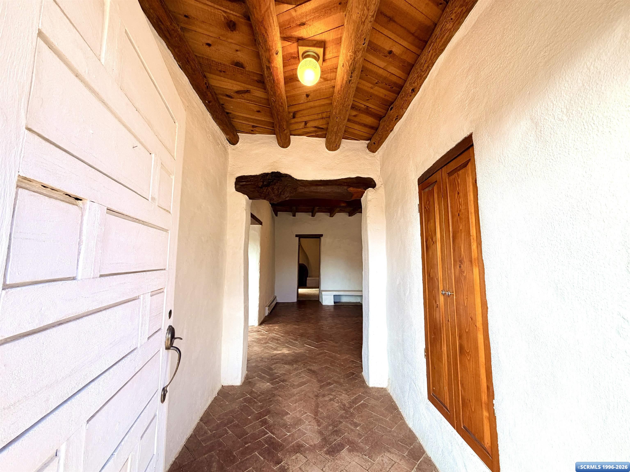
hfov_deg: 102.1
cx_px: 315
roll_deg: -0.8
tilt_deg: +5.6
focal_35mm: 14
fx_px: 255
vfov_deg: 85.7
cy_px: 236
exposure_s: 1/120
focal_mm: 2.22
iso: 80
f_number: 2.2
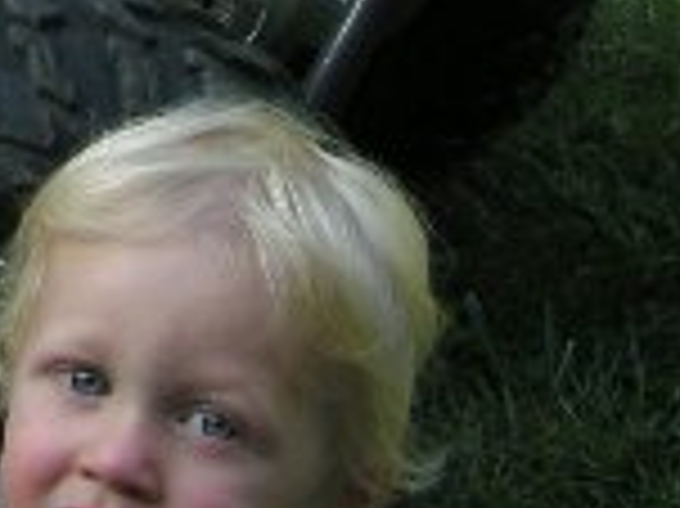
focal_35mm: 178
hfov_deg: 10.5
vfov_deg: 7.9
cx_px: -527
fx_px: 3494
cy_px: -584
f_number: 2.8
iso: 50
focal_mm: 5.7
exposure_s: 1/226
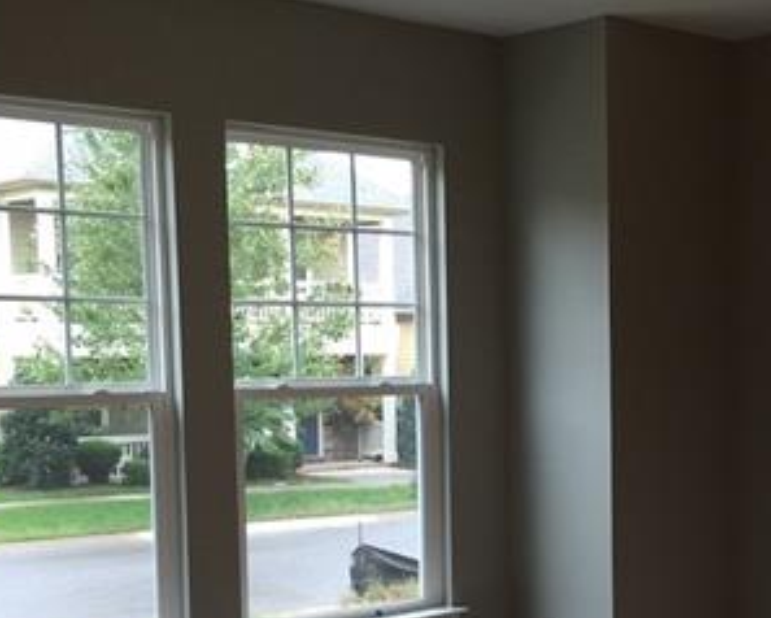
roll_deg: -0.3
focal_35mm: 61
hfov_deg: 29.8
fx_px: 1393
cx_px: 670
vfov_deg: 24.8
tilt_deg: -3.8
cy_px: 452
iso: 40
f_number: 2.2
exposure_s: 1/40
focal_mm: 4.15
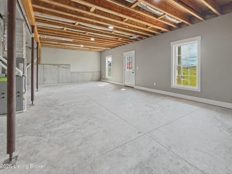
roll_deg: -0.5
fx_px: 101
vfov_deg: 81.6
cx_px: 120
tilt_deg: -6.3
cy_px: 82
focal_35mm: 15
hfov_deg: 98.1
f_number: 2.2
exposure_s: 1/120
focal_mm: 2.2
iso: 250
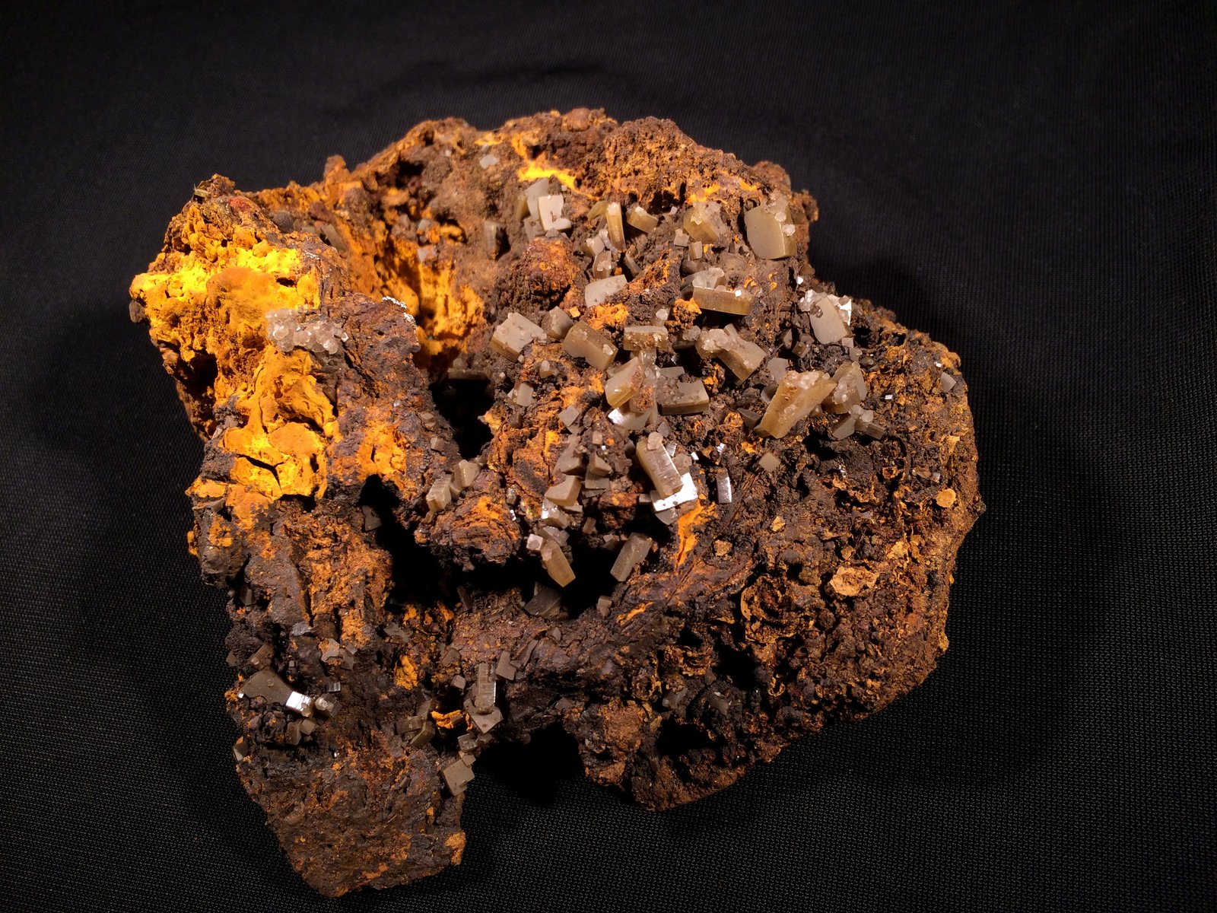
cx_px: 608
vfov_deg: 48.2
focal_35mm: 29
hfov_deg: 61.7
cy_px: 456
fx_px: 1020
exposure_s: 1/120
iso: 64
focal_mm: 4.15
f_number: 2.2
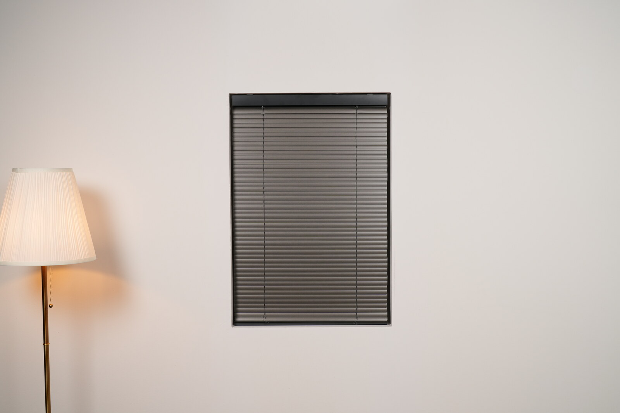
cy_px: 206
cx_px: 310
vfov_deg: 27.0
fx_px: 861
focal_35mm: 50
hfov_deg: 39.6
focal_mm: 50
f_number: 4
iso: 500
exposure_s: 1/100
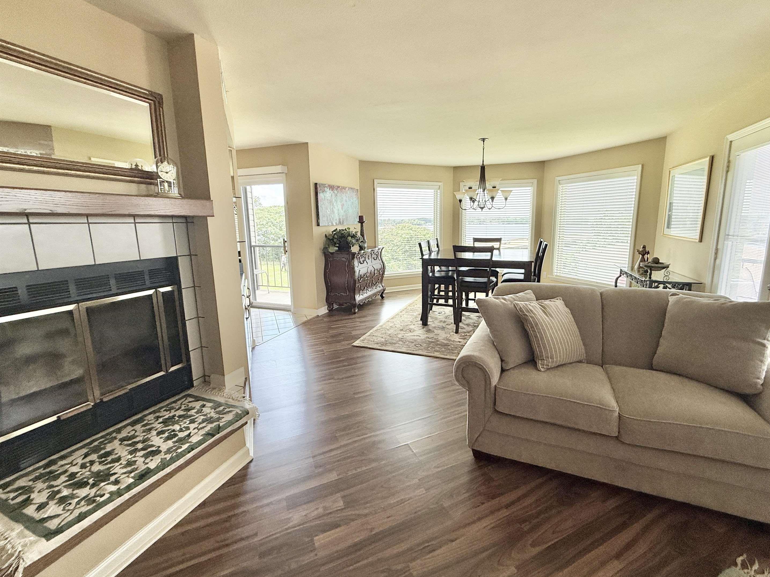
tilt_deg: -9.6
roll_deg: +0.6
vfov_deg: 81.7
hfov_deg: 98.0
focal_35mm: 15
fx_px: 334
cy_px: 274
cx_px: 412
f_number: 2.2
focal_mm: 2.22
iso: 50
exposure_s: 1/122
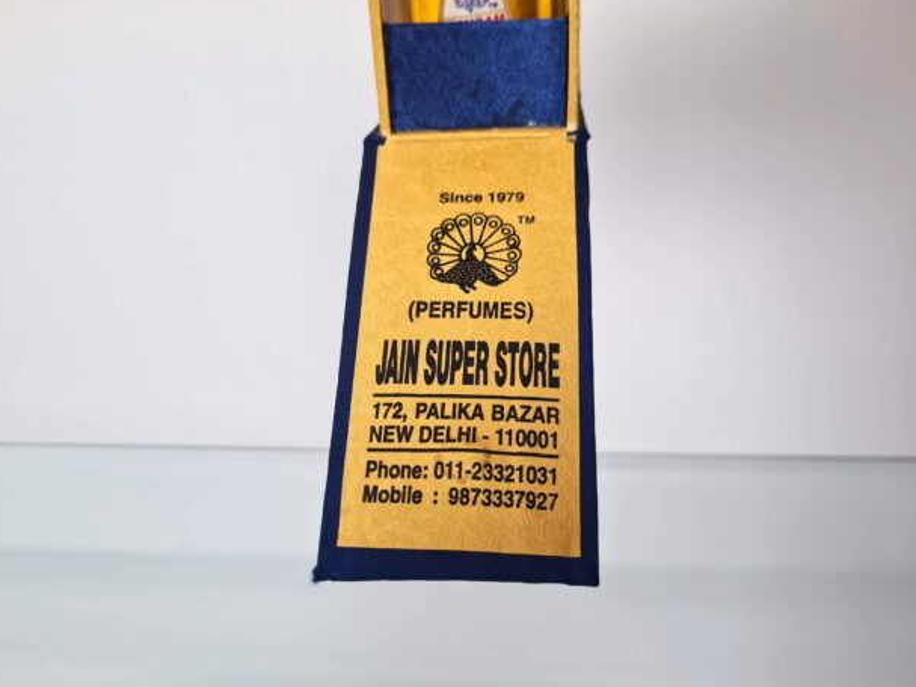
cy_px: 389
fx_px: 794
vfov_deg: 46.7
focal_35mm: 30
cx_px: 447
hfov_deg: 60.0
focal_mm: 5.4
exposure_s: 1/120
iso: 100
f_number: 1.8
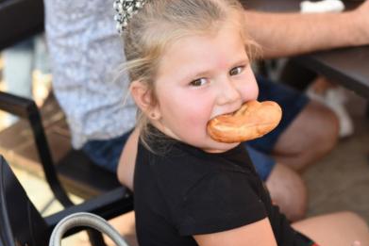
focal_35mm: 64
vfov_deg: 21.2
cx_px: 220
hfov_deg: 31.3
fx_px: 656
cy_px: 96
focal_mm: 50
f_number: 3.5
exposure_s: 1/500
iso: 400
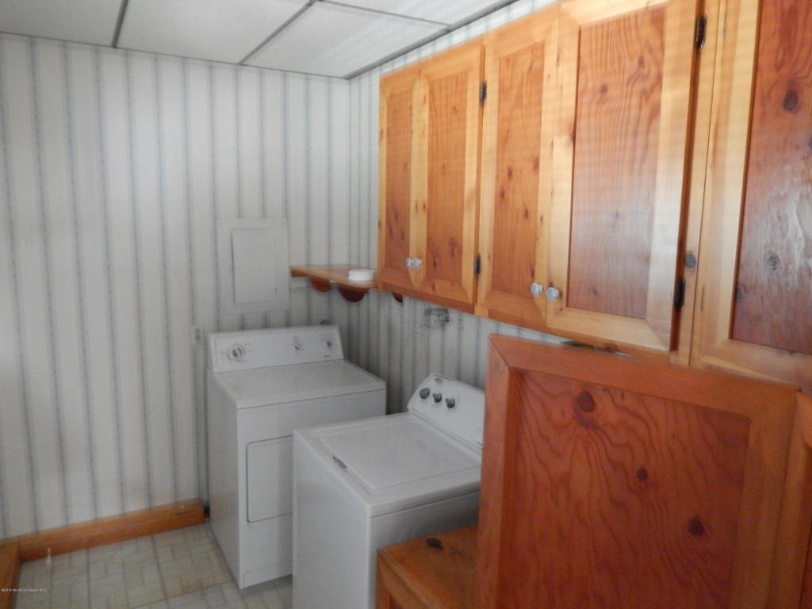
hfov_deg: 69.4
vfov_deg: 54.9
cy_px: 304
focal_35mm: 25
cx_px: 406
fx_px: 586
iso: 800
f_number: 3.1
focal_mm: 4.5
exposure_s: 1/6
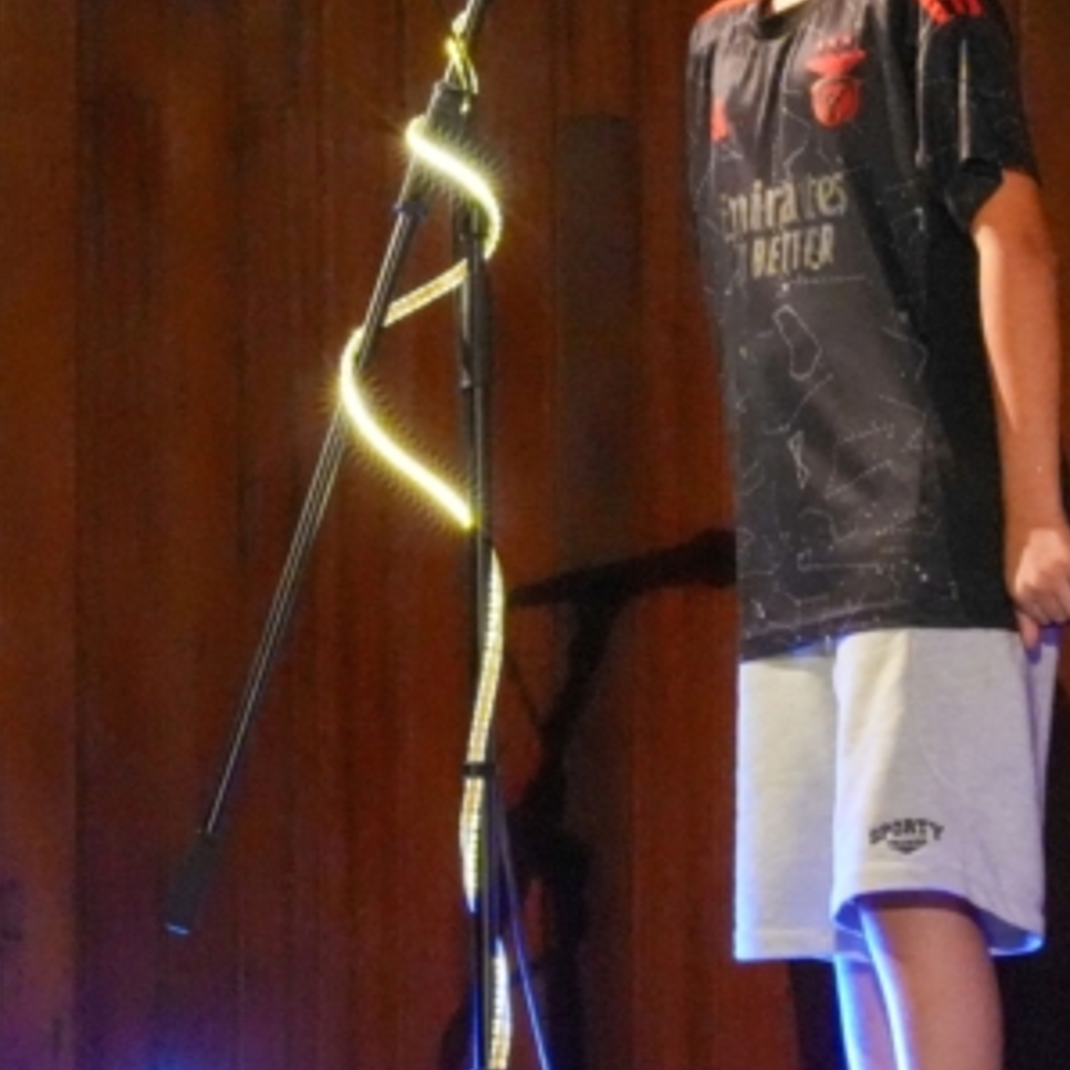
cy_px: 415
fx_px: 10771
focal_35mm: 308
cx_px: 822
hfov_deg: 5.7
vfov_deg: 5.7
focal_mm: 105
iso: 12800
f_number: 16
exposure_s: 1/60
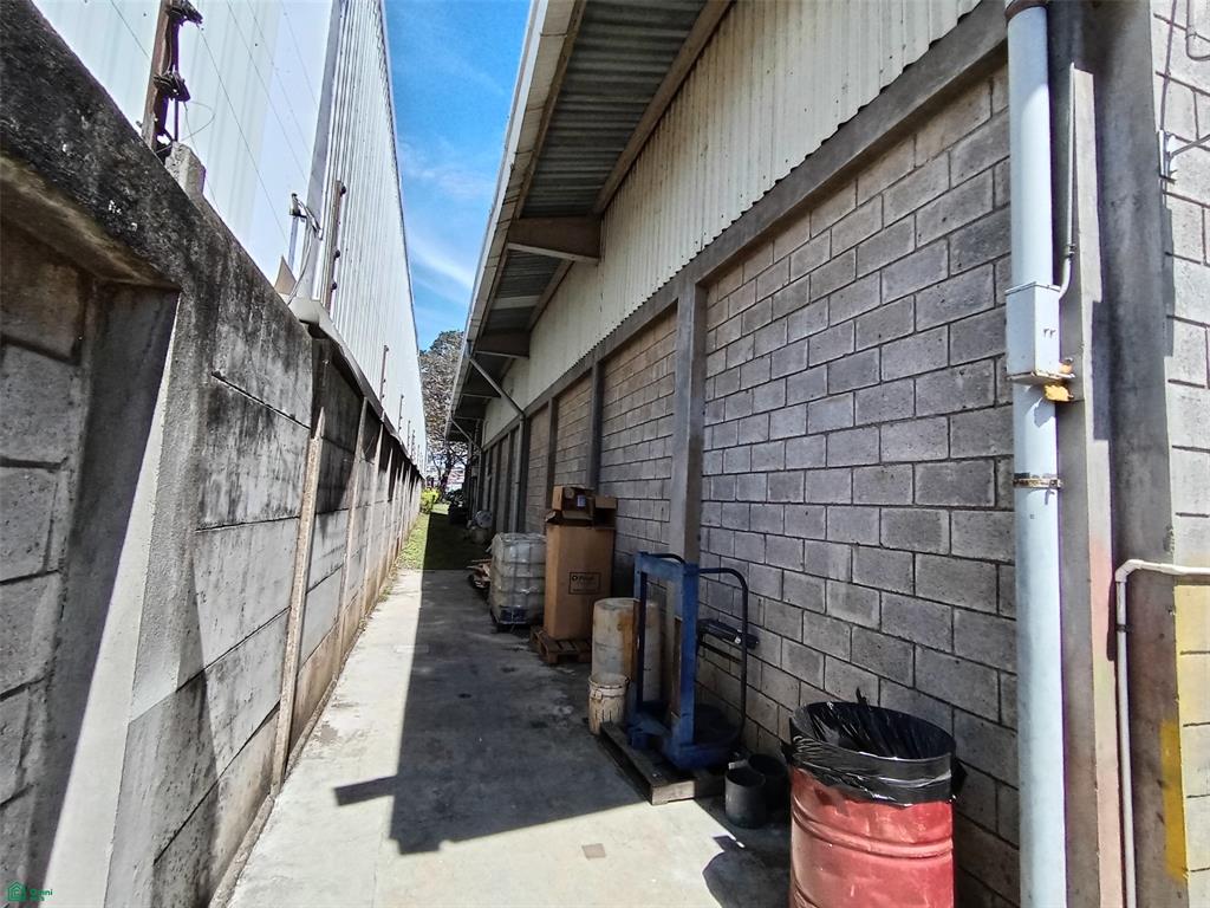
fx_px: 594
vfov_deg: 74.7
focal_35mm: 17
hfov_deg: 91.0
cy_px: 454
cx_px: 605
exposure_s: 1/762
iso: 101
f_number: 2.2
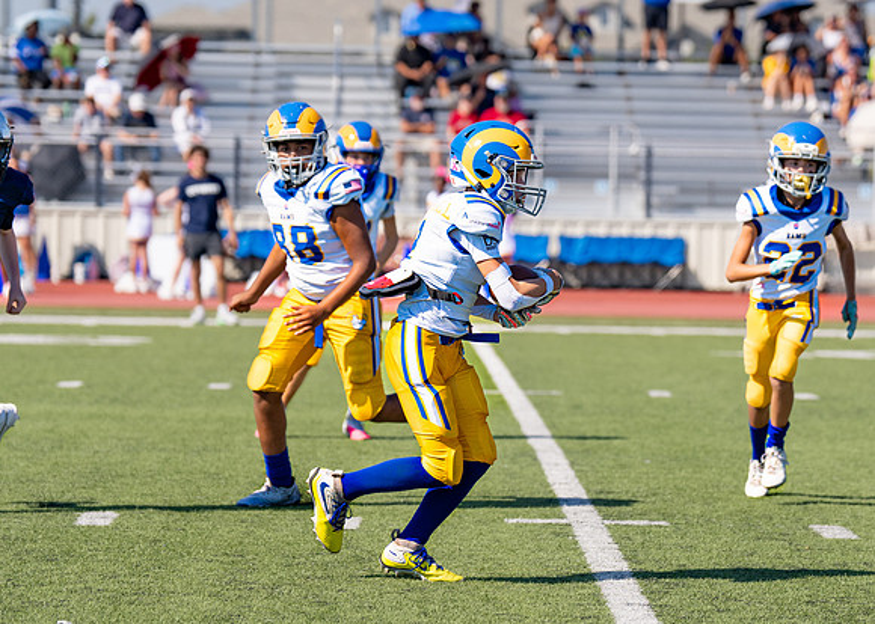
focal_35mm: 203
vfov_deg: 7.1
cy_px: 280
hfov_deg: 9.9
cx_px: 498
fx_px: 5050
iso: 100
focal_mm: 115
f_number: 2.8
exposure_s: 1/2500
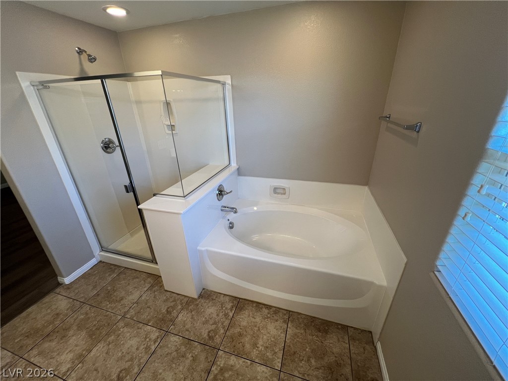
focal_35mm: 13
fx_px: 191
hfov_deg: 106.2
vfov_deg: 89.9
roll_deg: +2.0
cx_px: 254
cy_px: 190
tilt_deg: -23.5
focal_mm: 1.57
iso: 160
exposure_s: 1/120
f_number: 1.8
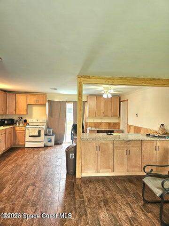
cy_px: 113
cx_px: 84
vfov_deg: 73.9
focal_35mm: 23
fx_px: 150
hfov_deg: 58.9
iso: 250
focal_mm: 6.3
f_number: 1.7
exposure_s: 1/120
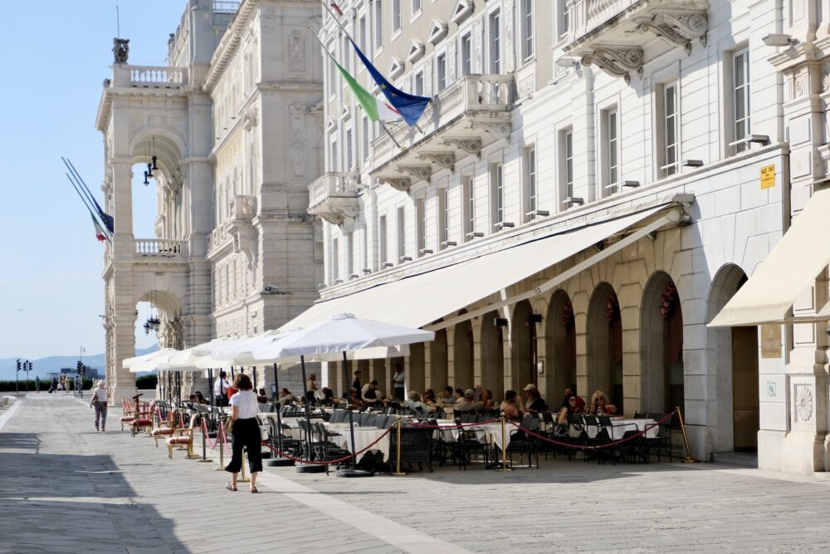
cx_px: 415
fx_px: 1545
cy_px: 277
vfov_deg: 20.3
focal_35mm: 67
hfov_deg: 30.1
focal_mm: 44.5
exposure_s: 1/950
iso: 320
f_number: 5.6
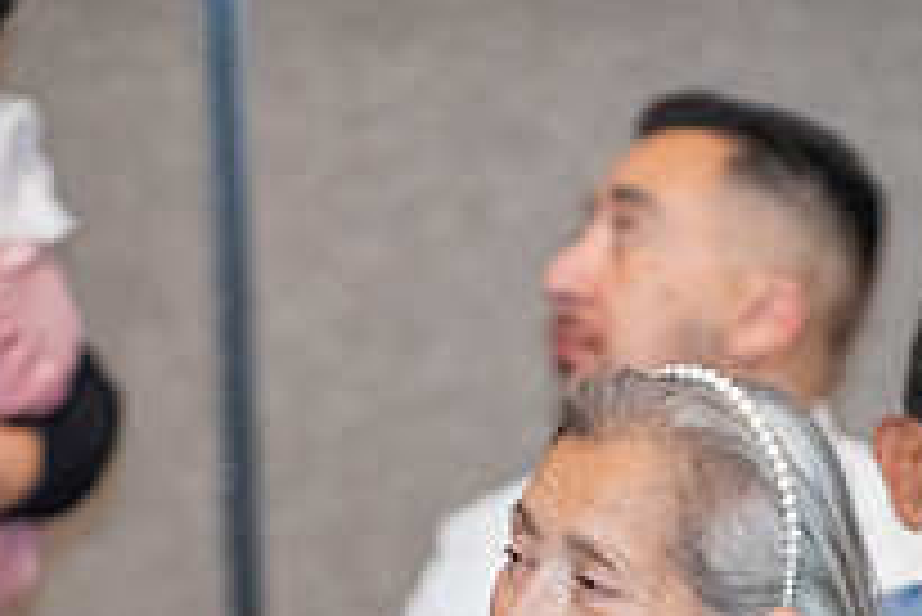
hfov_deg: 4.7
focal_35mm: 438
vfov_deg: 3.1
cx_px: 567
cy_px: 866
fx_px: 11225
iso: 3200
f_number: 2.8
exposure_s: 1/250
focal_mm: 155
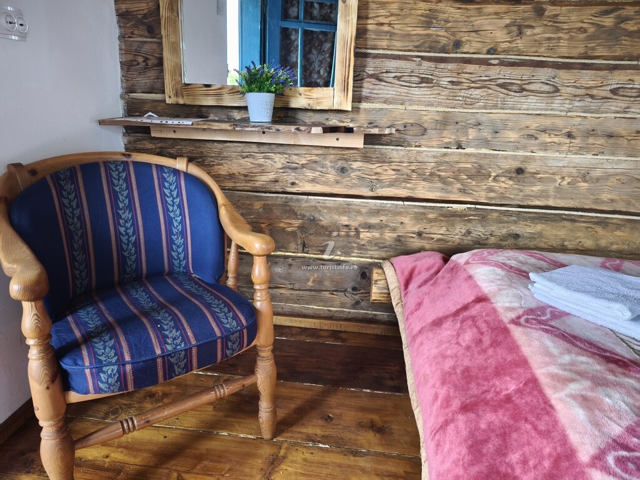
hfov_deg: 73.9
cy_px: 240
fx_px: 425
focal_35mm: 23
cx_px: 320
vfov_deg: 58.9
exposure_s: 1/33.3
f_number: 1.6
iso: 1000
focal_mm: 6.57
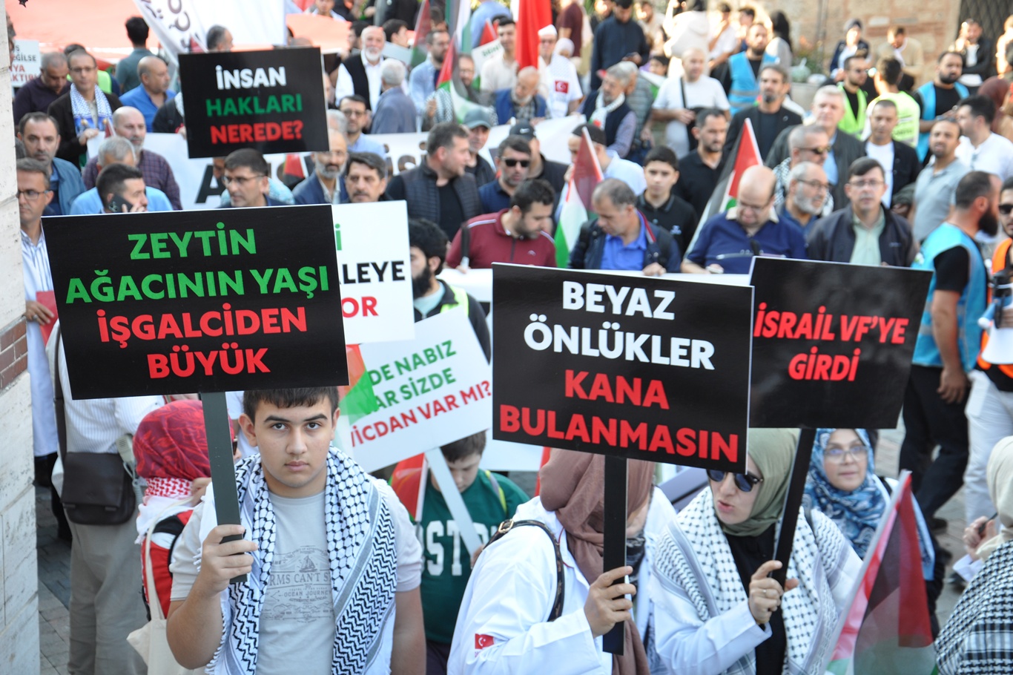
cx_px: 506
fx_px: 1688
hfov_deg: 33.4
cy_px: 338
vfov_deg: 22.6
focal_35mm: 60
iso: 200
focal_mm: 40
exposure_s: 1/50
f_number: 7.1
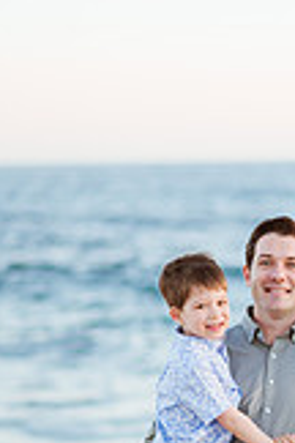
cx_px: 290
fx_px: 1979
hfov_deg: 8.5
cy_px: 312
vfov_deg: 12.7
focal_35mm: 161
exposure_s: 1/800
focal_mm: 58
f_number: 1.4
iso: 100
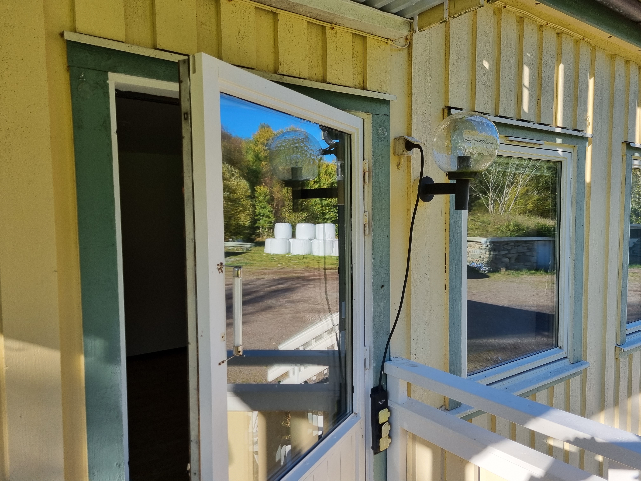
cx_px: 320
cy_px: 240
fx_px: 481
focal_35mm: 26
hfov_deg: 67.3
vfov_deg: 53.1
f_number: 1.8
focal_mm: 5.4
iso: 50
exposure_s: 1/1036
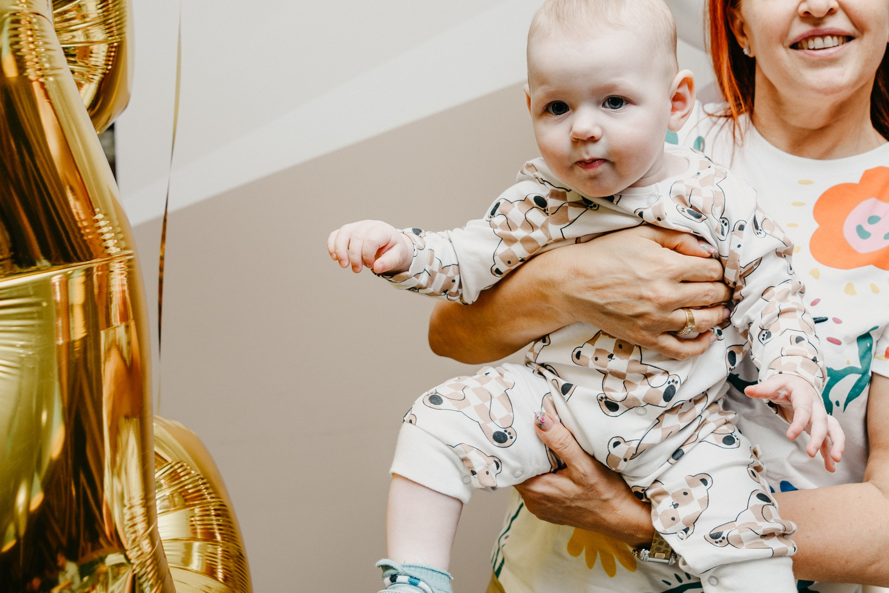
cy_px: 177
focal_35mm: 42
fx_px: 1037
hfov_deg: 46.0
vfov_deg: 31.5
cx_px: 552
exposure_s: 1/160
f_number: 3.5
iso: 125
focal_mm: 24
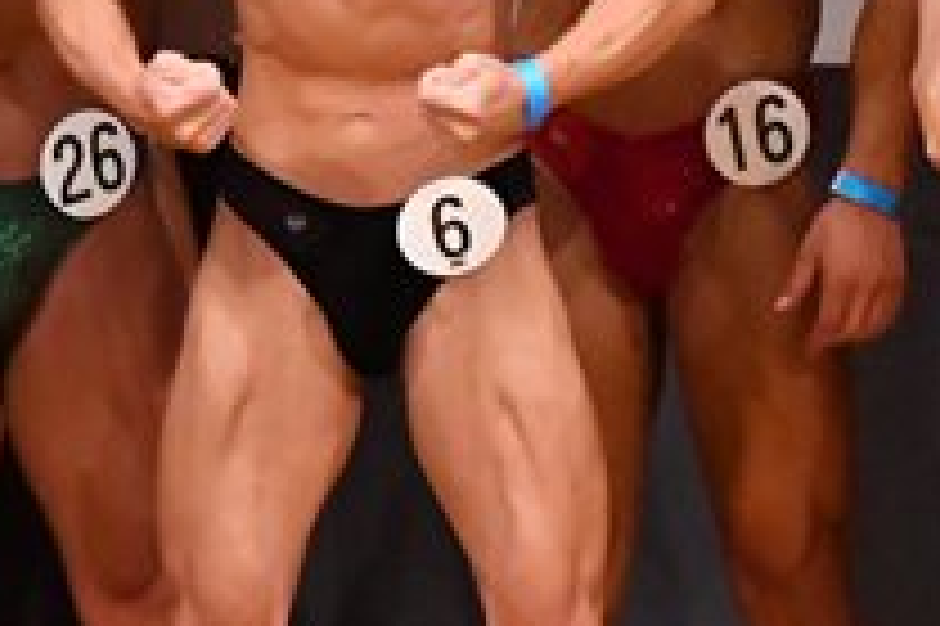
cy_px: 162
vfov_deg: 1.4
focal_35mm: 1003
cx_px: 1055
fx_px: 26168
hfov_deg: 2.1
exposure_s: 1/400
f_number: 5.6
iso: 10000
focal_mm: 180
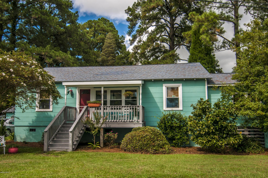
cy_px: 89
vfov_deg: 43.5
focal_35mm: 30
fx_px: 223
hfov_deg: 62.0
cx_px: 134
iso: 250
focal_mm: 20
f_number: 5.6
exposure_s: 1/2000
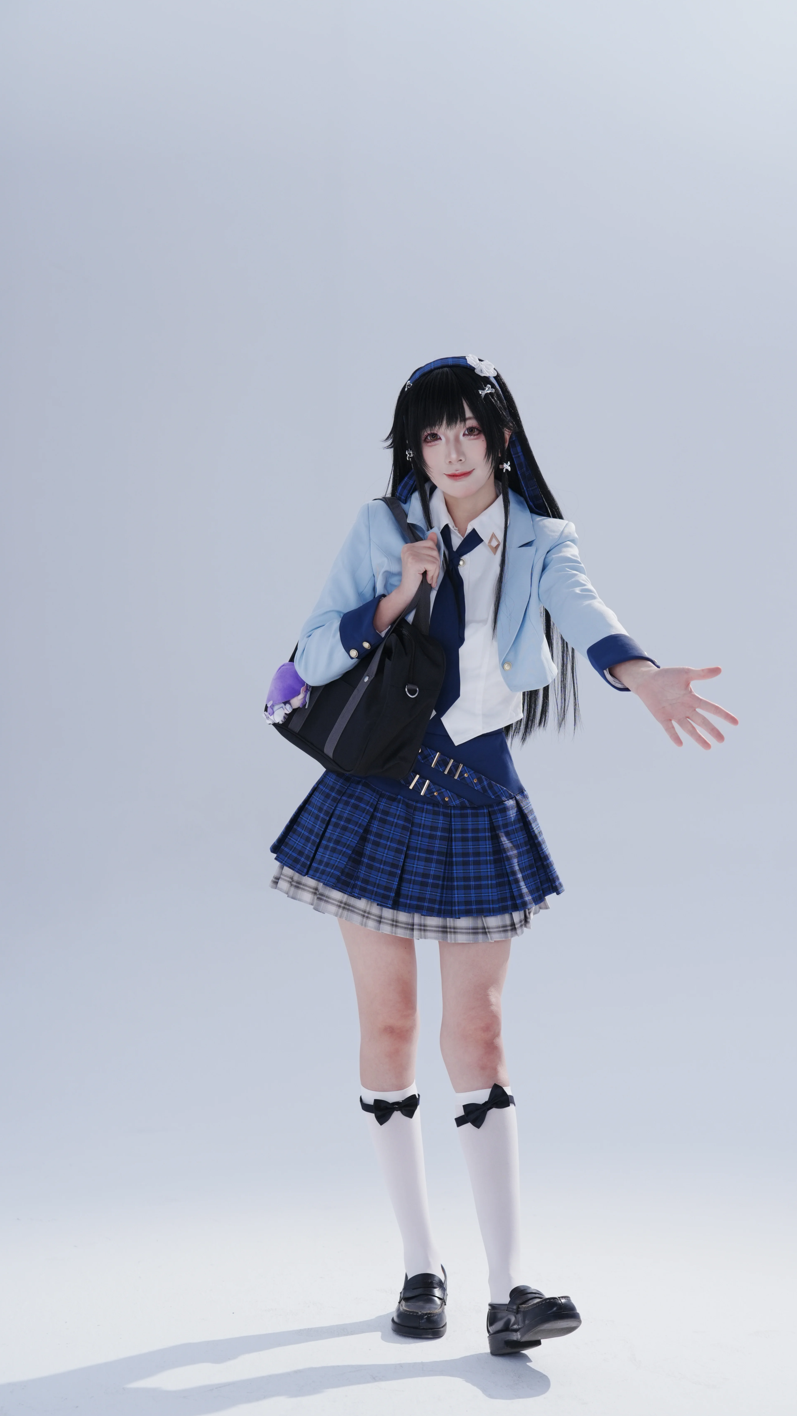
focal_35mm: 60
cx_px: 453
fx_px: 2254
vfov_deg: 34.9
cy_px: 709
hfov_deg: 20.0
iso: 250
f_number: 4
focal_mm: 57
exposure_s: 1/250
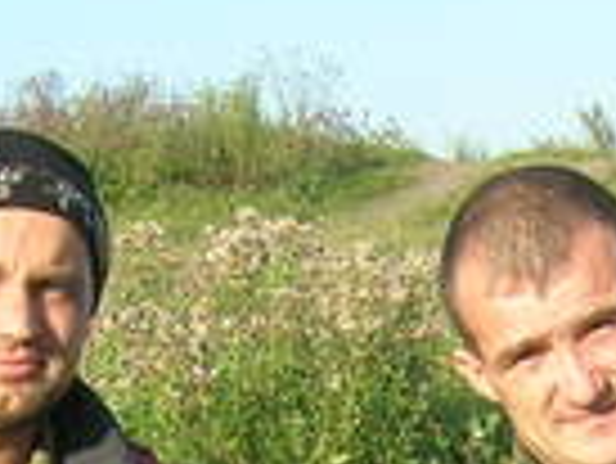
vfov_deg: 8.1
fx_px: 3099
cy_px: 935
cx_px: 652
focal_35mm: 174
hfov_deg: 11.2
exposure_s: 1/149
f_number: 4.9
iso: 50
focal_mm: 5.7
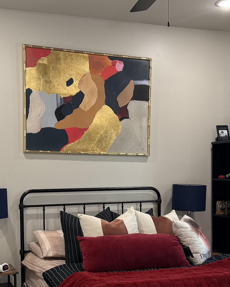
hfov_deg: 27.6
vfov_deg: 33.7
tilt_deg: -3.8
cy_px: 203
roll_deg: +0.7
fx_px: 468
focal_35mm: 55
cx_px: 109
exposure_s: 1/120
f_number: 1.78
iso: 320
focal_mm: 6.76
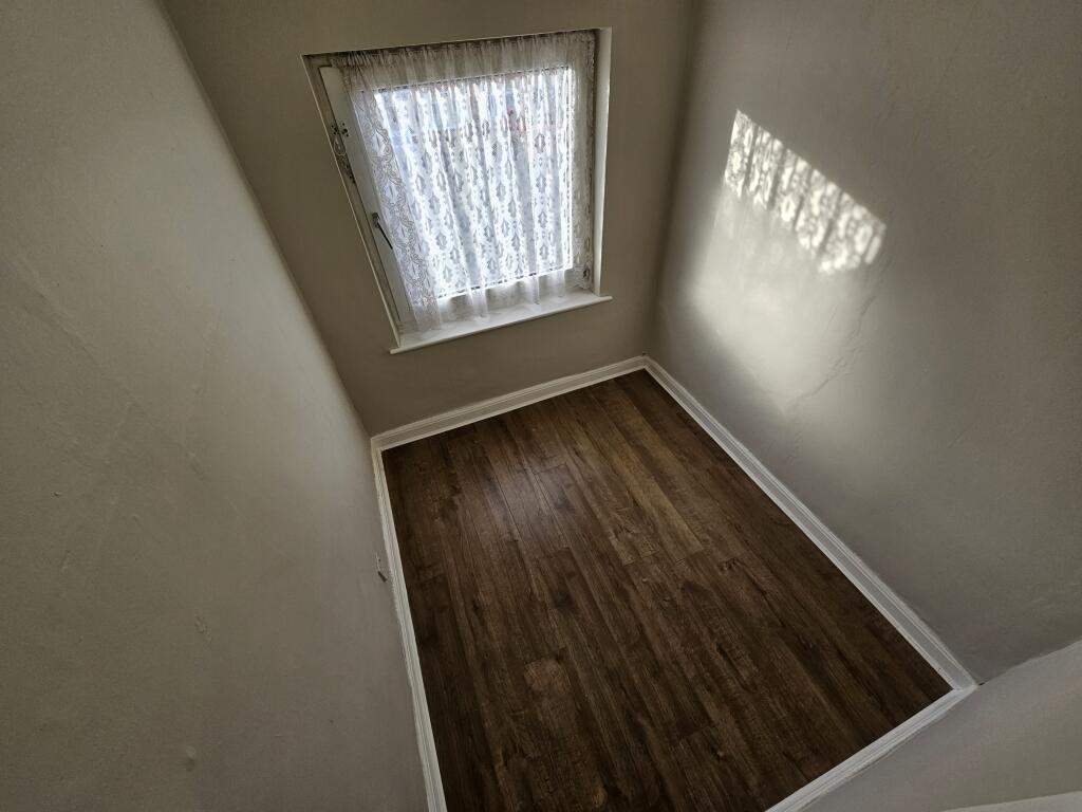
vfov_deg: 89.9
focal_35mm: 13
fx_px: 406
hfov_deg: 106.2
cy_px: 406
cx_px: 541
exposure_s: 1/210
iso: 80
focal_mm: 2.2
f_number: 2.2
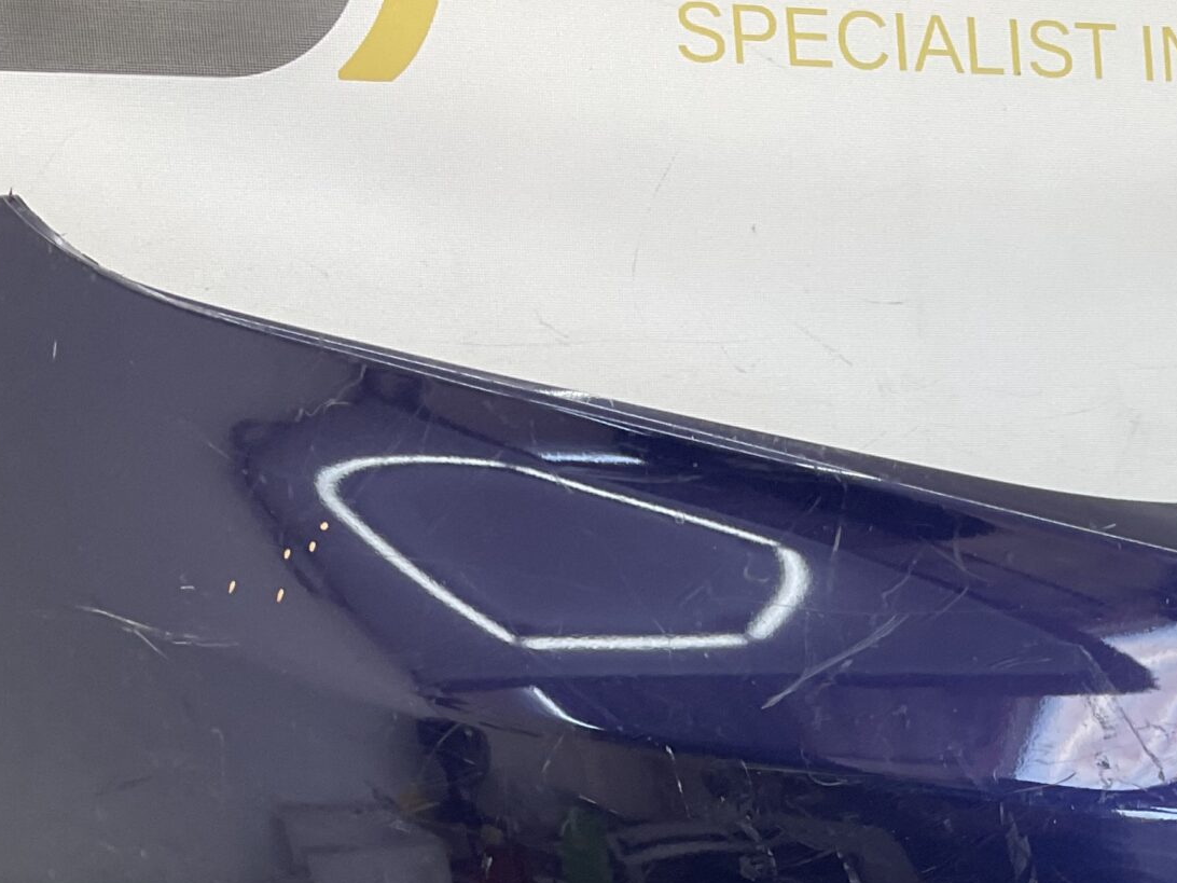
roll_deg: -1.9
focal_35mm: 68
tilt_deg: -13.3
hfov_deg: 27.9
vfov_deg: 20.6
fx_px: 2312
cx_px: 969
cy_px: 983
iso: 25
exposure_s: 1/120
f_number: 1.8
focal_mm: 3
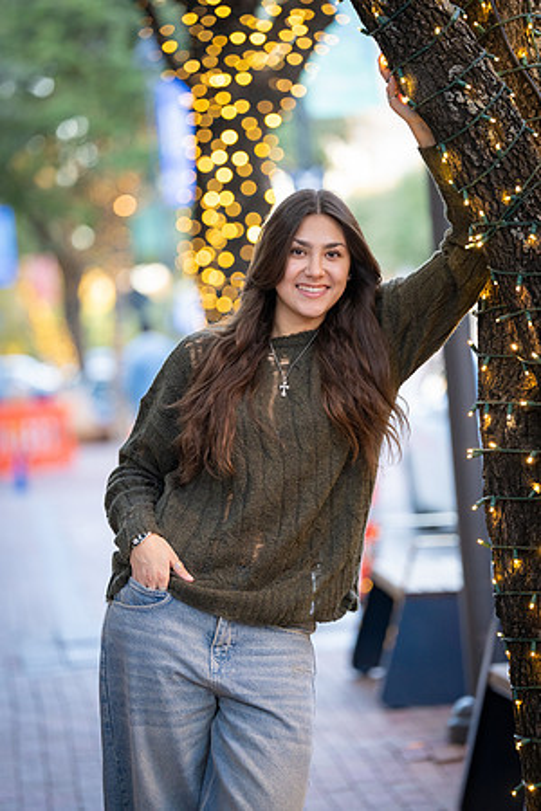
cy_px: 406
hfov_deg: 9.8
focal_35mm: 140
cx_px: 270
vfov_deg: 14.7
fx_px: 3156
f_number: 2.8
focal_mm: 140
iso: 2000
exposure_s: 1/320
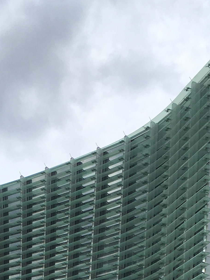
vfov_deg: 18.1
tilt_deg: +10.0
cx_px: 68
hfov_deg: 15.2
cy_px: 419
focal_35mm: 97
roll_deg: -4.5
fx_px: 784
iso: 25
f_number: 2.2
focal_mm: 4.15
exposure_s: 1/1083
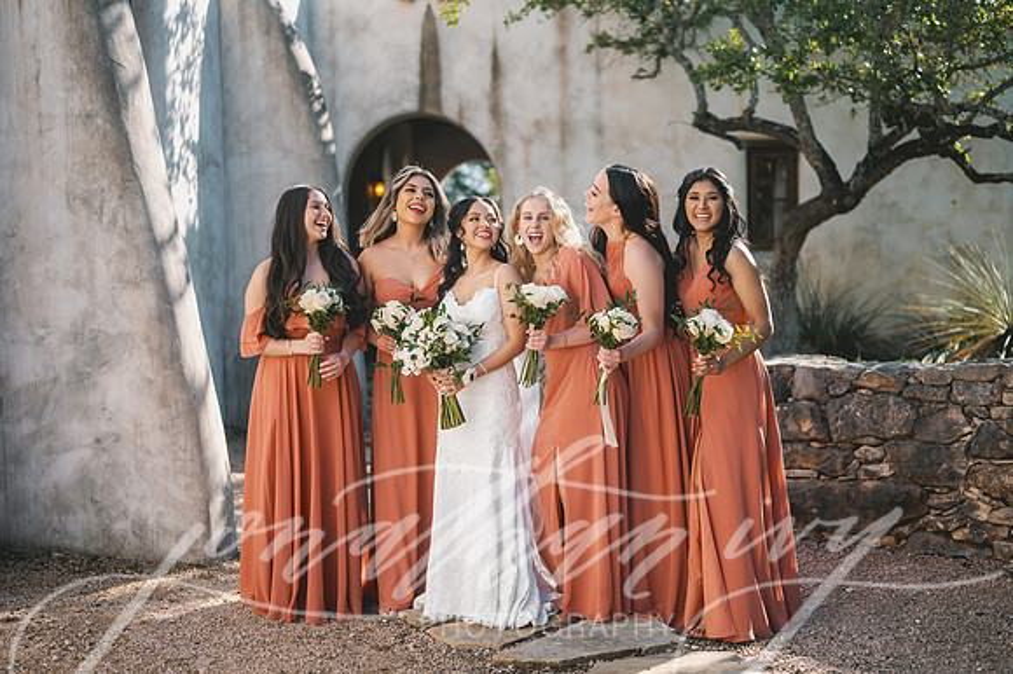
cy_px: 342
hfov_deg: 35.7
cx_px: 481
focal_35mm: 56
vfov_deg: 24.2
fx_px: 1573
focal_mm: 50
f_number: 1.8
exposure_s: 1/2500
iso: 80
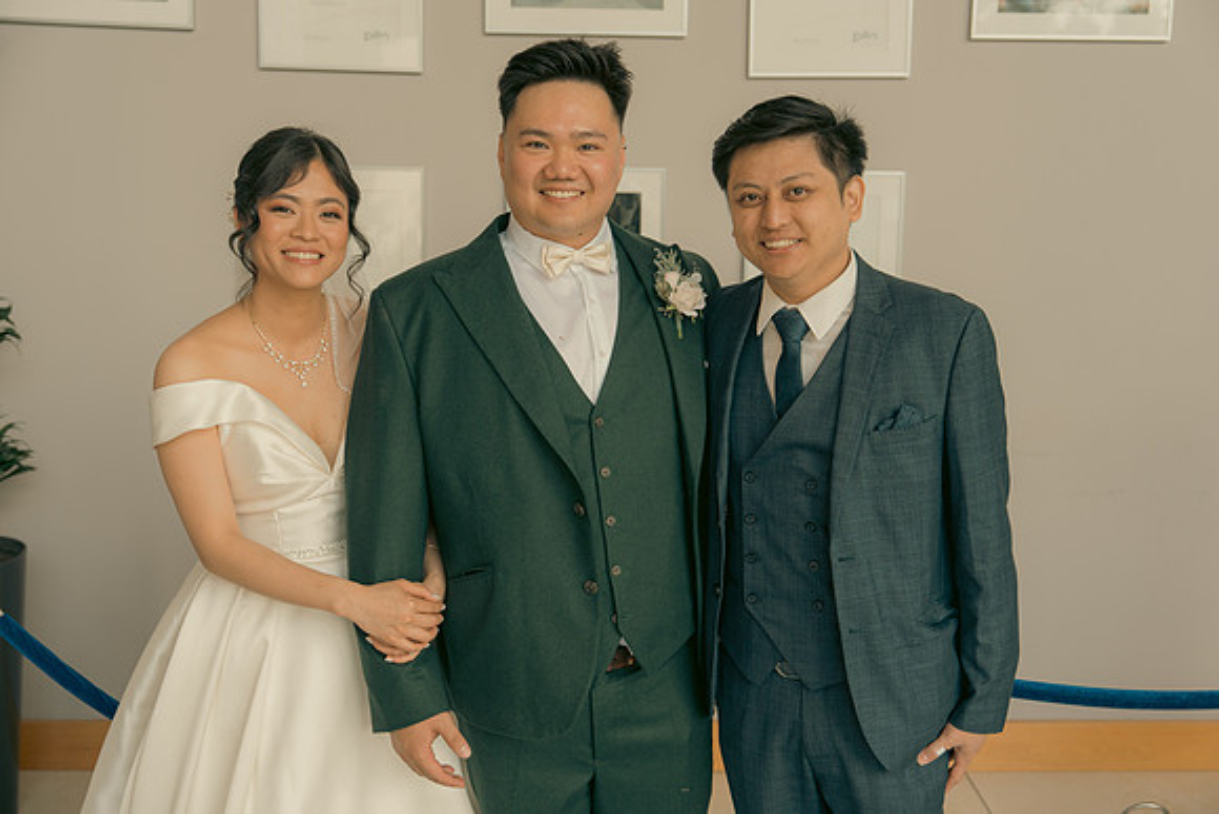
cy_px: 407
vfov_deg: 33.4
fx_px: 1355
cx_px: 610
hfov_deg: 48.4
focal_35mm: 40
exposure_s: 1/160
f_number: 3.5
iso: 250
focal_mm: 40
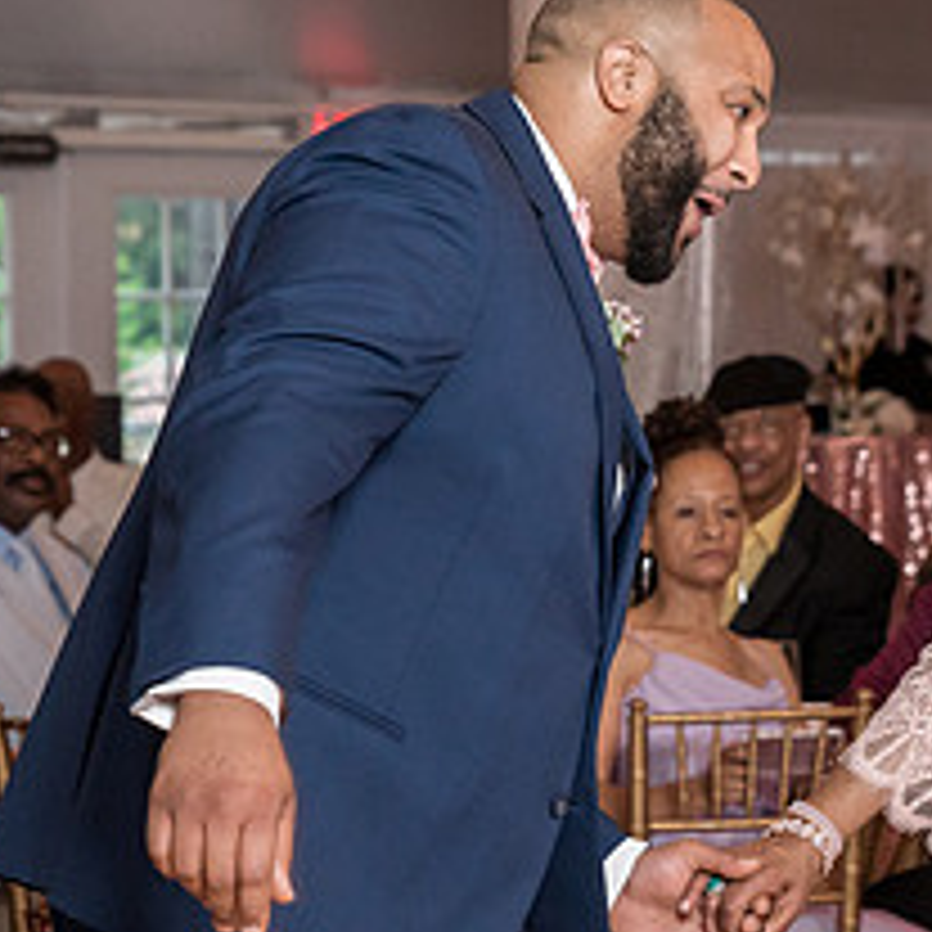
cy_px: 434
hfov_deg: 10.3
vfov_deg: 10.3
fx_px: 5148
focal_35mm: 169
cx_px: 940
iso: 2000
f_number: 4
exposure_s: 1/200
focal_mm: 58
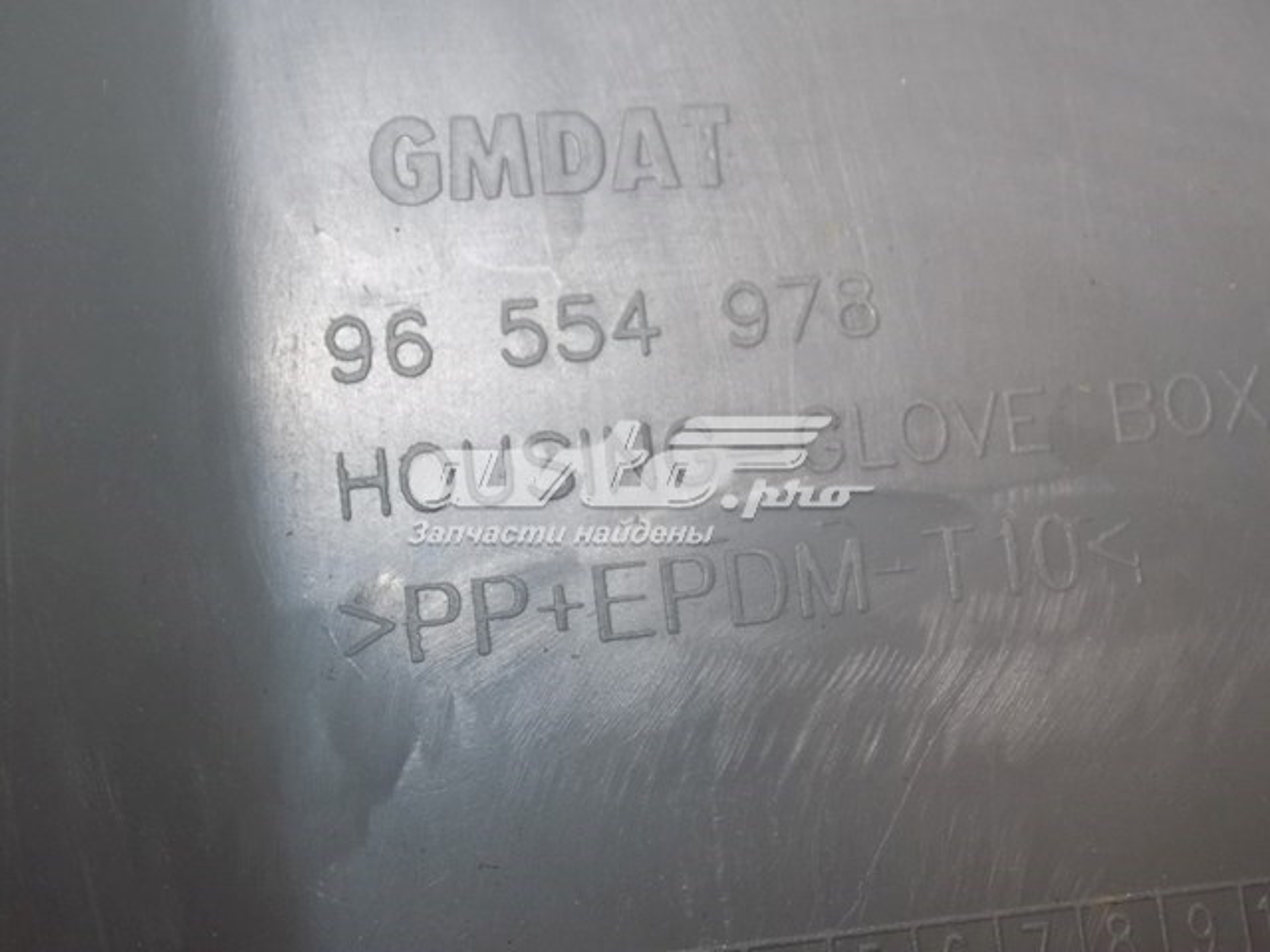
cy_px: 476
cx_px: 635
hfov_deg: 29.8
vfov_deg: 22.6
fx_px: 2385
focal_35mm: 65
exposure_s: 1/30
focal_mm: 11.5
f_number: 4.1
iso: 200
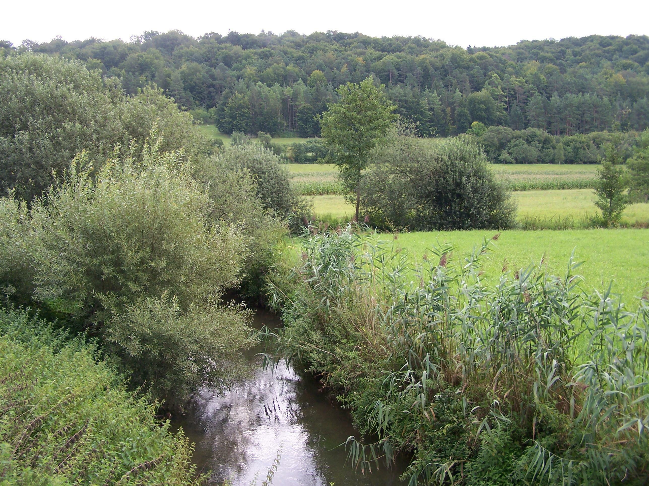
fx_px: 712
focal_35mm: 38
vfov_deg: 37.7
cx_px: 324
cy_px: 243
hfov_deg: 49.0
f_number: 2.8
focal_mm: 6.3
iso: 80
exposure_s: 1/160
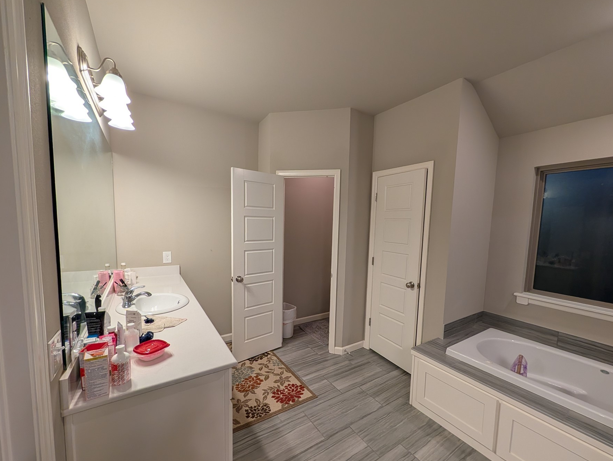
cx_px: 312
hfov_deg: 106.1
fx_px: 230
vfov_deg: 89.9
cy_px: 245
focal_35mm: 13
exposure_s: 1/120
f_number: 1.7
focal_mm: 2.02
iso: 55
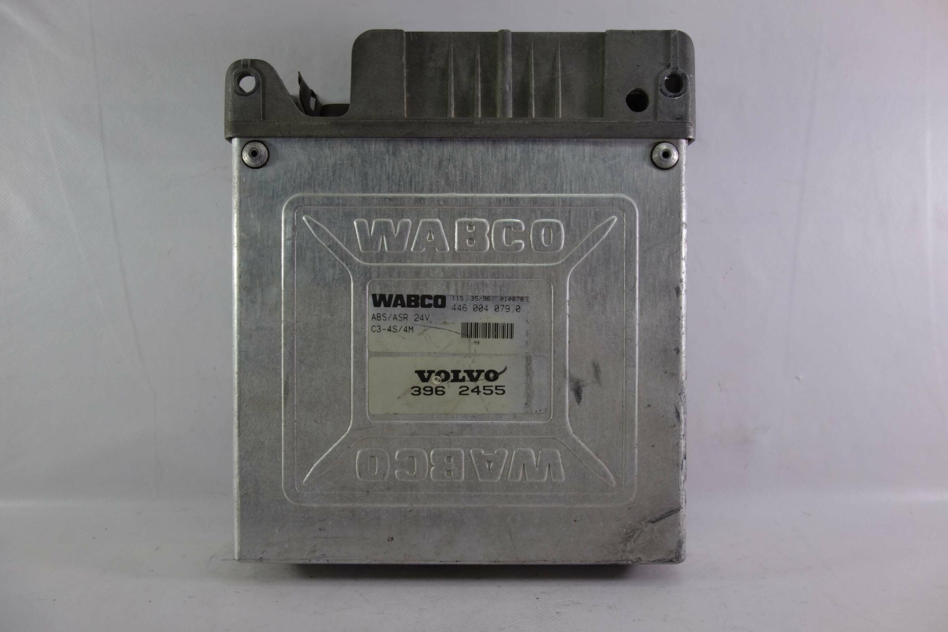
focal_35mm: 28
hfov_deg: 65.5
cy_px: 316
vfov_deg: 46.4
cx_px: 474
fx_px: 737
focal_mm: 10.4
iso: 125
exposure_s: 1/160
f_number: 2
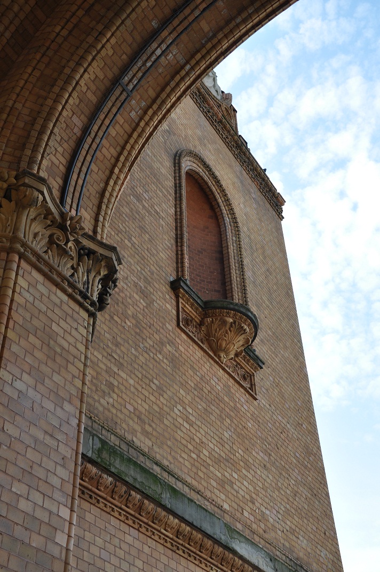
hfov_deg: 29.8
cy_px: 286
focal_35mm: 45
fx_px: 714
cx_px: 190
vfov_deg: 43.7
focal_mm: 30
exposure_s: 1/250
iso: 200
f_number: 8
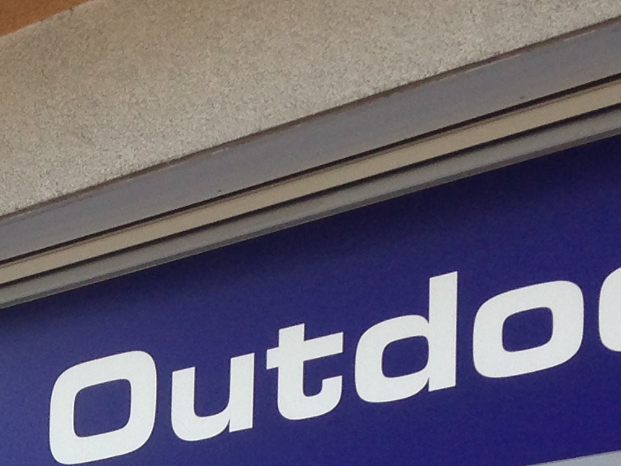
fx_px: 2529
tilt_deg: +8.2
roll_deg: -0.2
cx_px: -241
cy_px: 695
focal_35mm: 141
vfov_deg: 10.2
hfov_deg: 13.4
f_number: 2.4
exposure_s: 1/287
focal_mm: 4.12
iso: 50
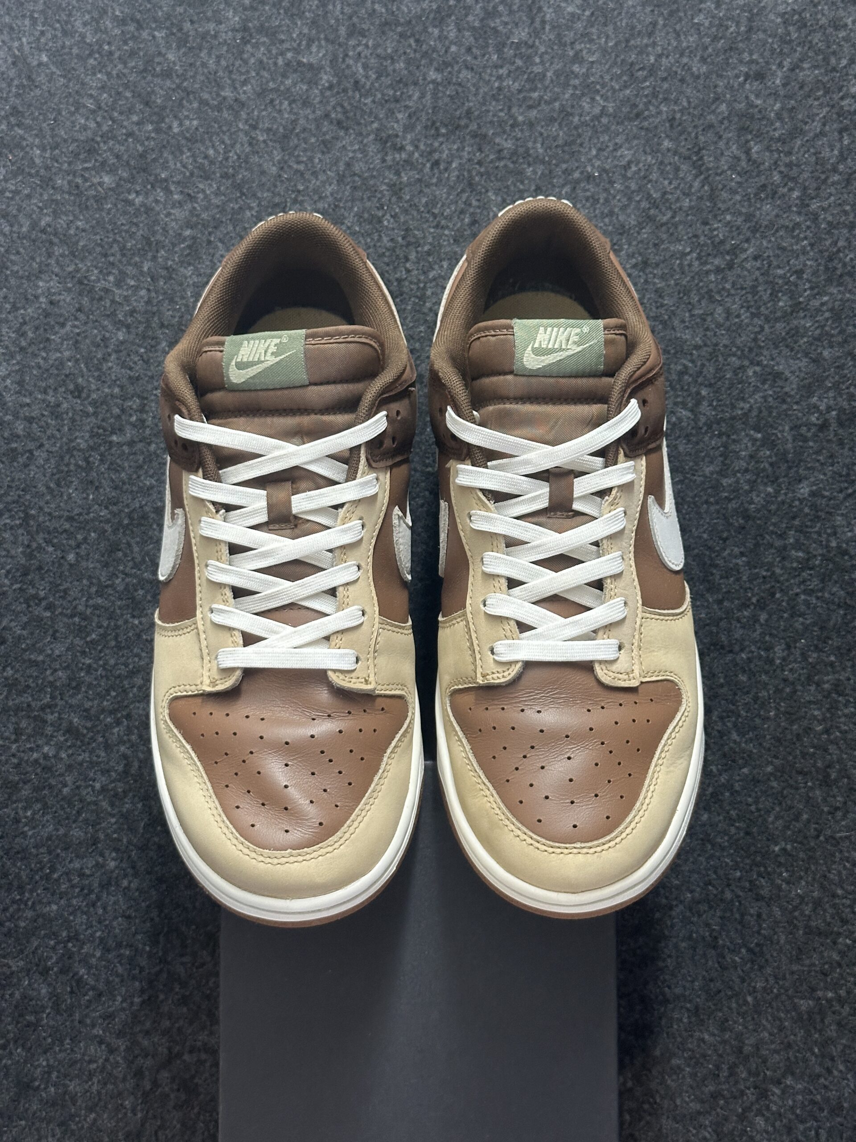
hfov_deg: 30.3
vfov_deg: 39.7
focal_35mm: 48
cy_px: 571
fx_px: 1583
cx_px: 428
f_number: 1.78
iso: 320
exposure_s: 1/33
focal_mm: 6.86
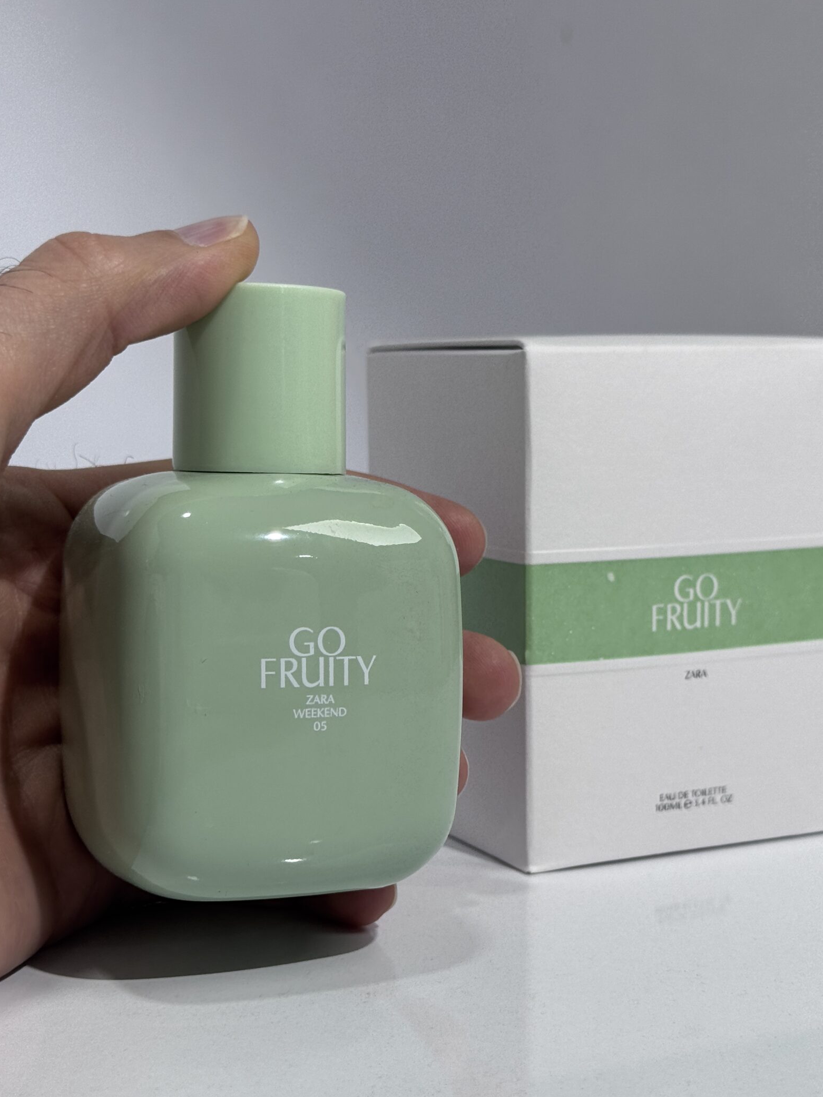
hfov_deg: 24.8
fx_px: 1871
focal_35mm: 59
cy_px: 661
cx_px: 478
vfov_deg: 32.6
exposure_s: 1/588
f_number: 1.78
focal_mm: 6.76
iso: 64
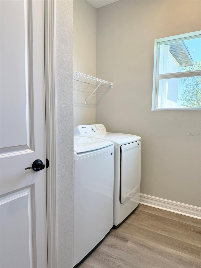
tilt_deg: -4.9
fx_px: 186
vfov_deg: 71.6
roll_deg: -2.1
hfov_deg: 56.8
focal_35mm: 24
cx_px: 100
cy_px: 134
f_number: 1.78
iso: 125
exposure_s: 1/230
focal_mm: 6.76
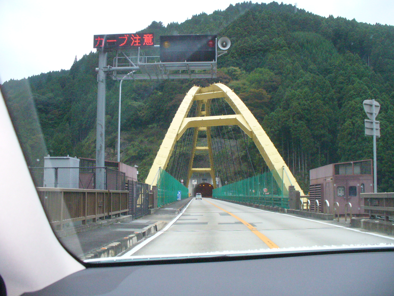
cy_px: 148
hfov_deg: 50.1
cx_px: 197
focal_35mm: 37
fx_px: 421
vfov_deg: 38.7
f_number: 2.8
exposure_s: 1/320
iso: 400
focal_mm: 6.1
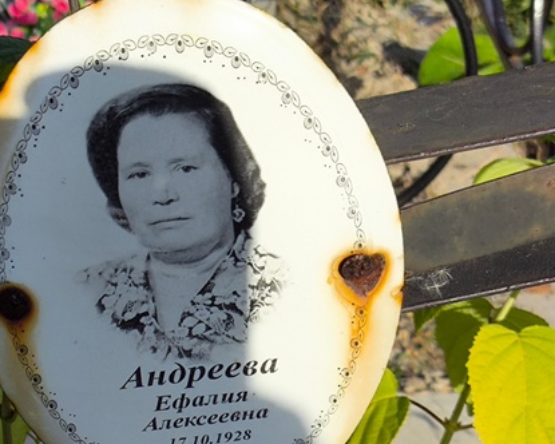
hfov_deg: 20.0
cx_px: 56
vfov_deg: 16.3
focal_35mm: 94
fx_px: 1544
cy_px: 329
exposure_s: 1/2317
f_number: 1.7
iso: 50
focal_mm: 4.71
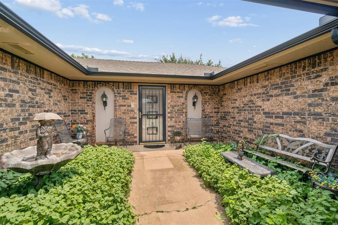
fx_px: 141
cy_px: 112
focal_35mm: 15
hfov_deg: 100.4
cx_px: 169
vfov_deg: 77.3
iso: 100
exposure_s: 1/320
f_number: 9
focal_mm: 10
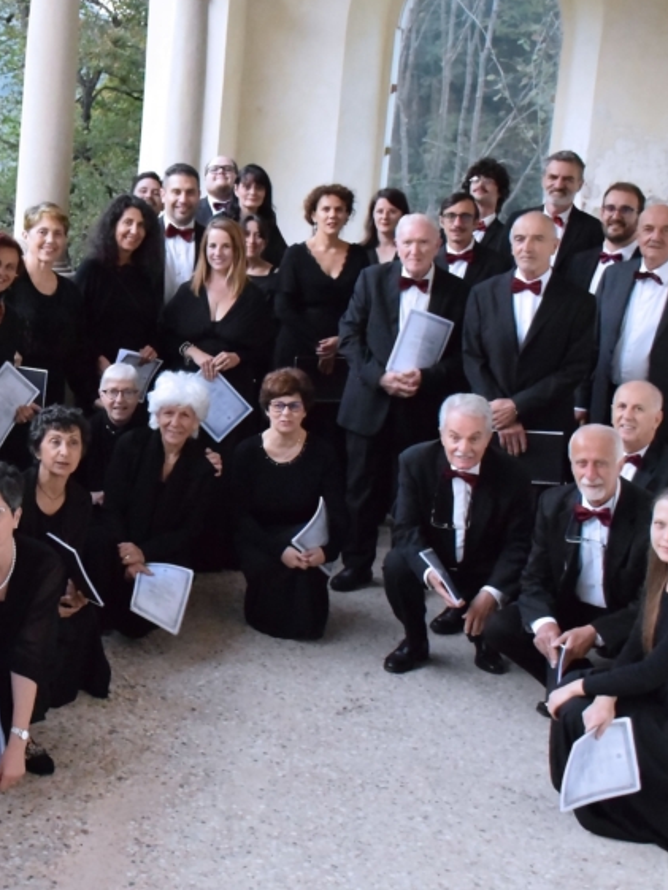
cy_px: 420
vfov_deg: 31.7
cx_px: 65
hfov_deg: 23.4
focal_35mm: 61
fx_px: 1566
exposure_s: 1/800
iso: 8000
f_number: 4.5
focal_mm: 23
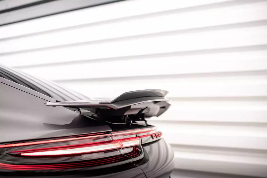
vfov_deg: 36.7
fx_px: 268
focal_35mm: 36
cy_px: 89
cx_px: 136
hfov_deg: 52.9
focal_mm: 35
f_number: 2.5
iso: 1250
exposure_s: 1/100
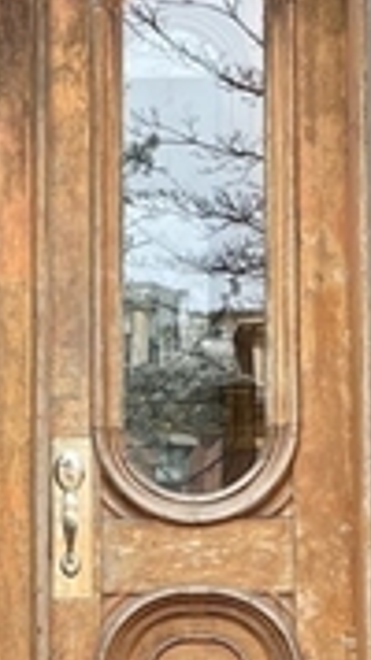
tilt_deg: +6.5
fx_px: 2136
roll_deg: -0.6
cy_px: 623
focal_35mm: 122
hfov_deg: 9.8
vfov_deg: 17.3
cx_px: -33
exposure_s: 1/463
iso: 32
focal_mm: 4.2
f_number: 1.6
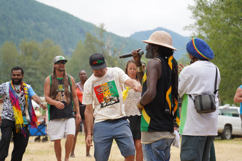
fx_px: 706
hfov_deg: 19.5
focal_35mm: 105
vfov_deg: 13.0
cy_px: 80
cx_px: 121
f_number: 4
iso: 250
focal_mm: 105
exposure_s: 1/160
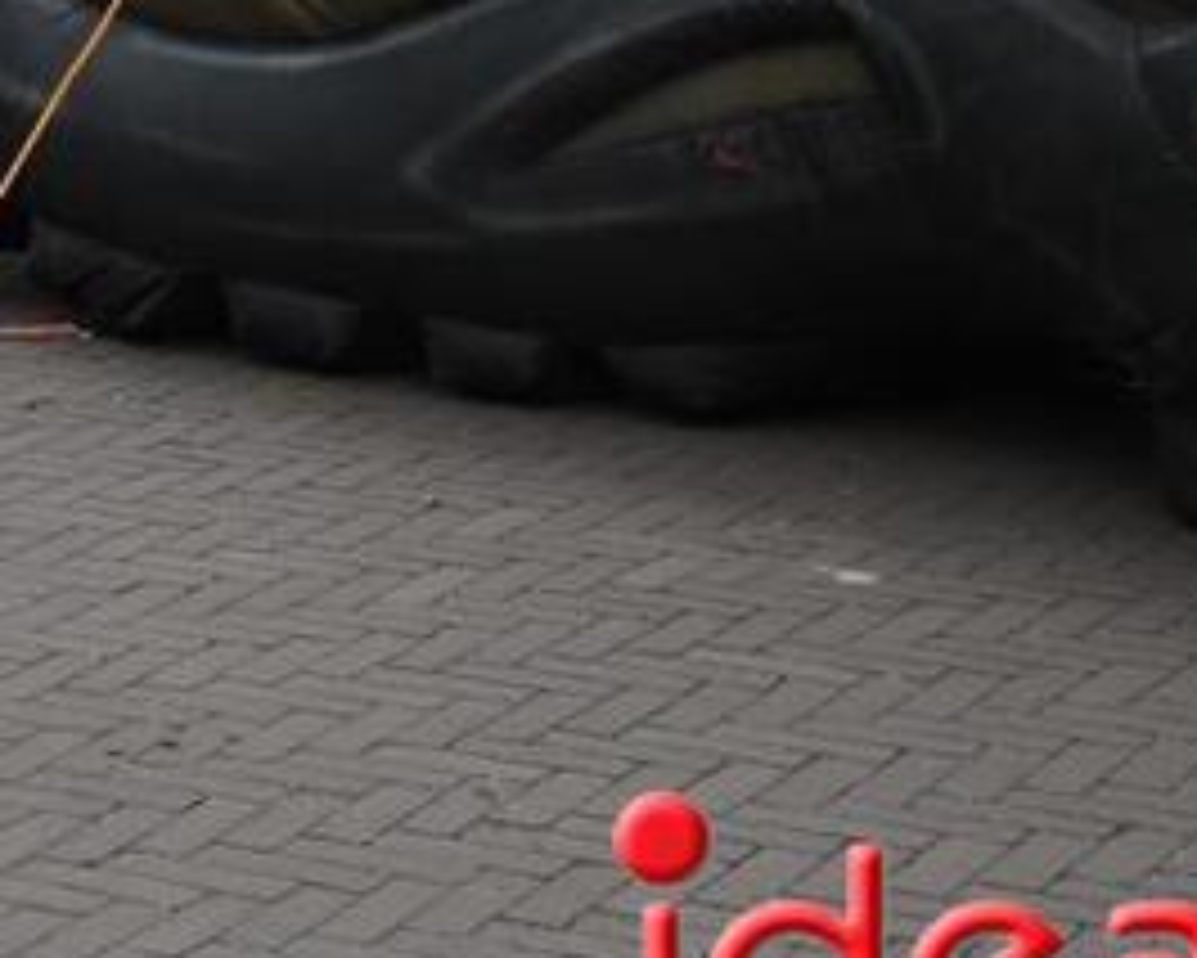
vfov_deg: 10.8
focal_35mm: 140
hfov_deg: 13.1
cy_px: -187
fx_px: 4962
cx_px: -540
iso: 400
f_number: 10
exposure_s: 1/400
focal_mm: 40
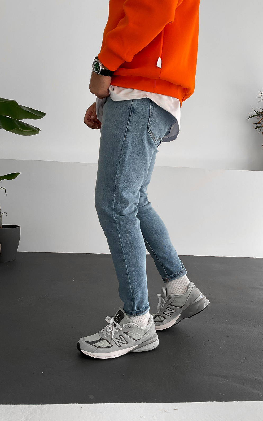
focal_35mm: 31
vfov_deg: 61.2
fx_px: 355
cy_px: 210
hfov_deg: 40.4
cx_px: 159
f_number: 1.8
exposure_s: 1/120
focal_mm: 3
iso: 20
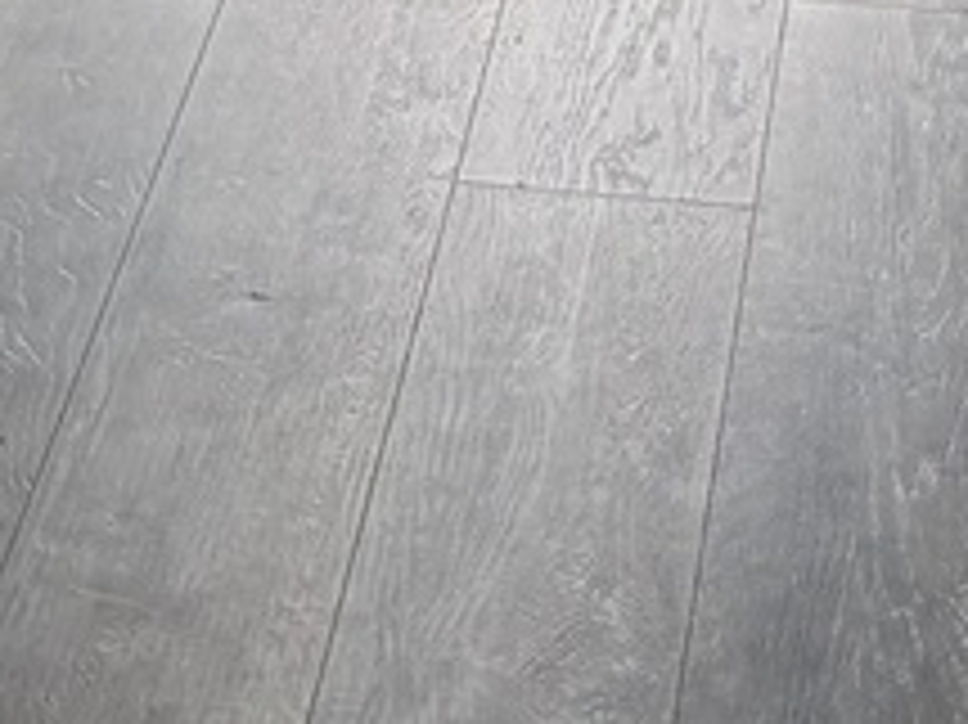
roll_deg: +0.7
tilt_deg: -10.7
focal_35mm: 174
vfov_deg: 7.5
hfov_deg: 11.3
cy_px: -1408
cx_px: 149
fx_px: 4863
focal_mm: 5.96
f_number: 1.6
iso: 125
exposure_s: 1/121
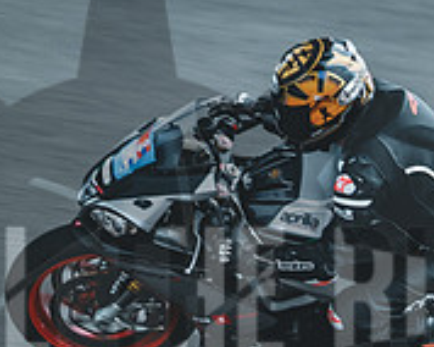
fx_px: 13305
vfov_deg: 1.5
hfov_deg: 1.9
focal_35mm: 1037
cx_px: 217
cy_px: 357
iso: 500
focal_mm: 200
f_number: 2
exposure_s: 1/400
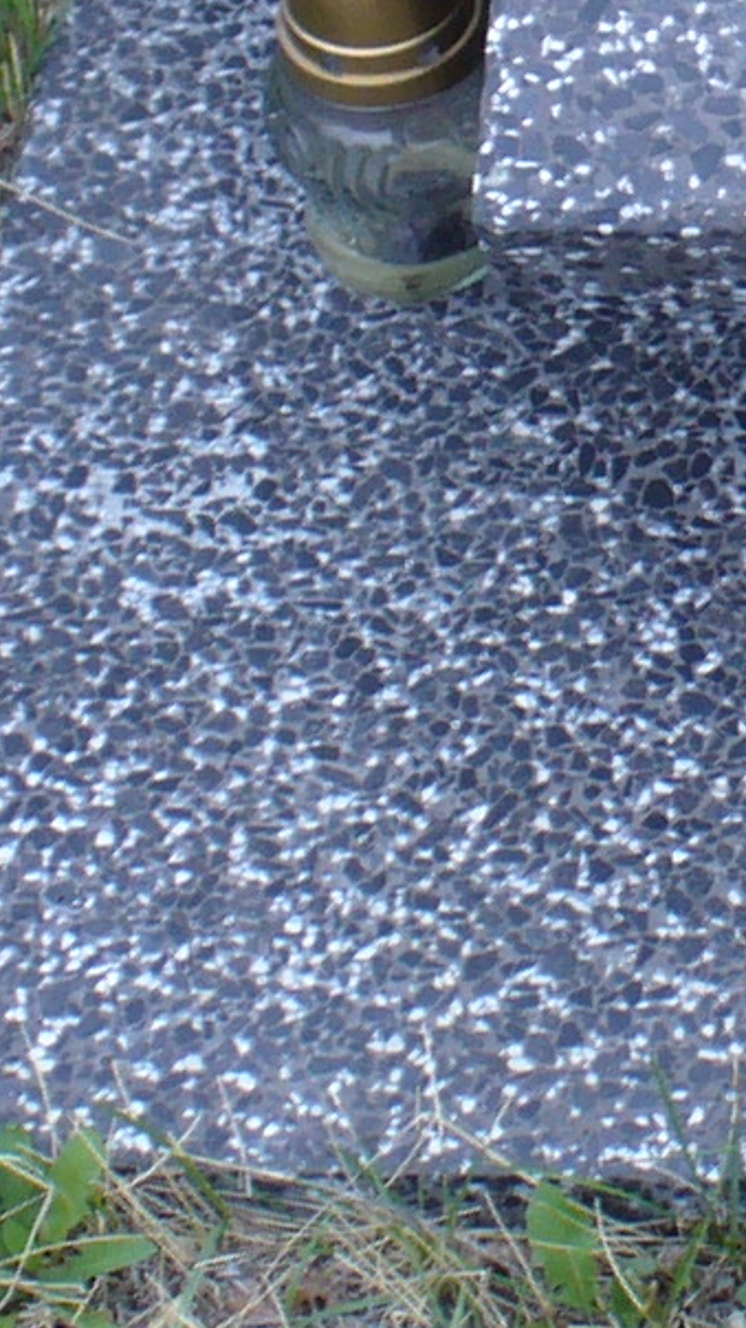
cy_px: 119
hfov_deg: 7.0
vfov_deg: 12.5
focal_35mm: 171
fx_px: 6016
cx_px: 1221
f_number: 2.8
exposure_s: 1/400
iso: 80
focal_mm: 6.1
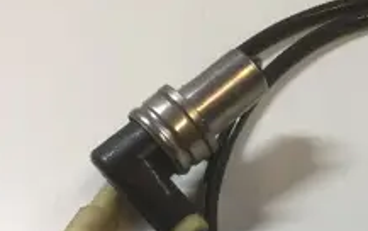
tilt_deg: -58.5
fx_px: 683
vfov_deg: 19.0
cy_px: 180
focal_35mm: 68
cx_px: 378
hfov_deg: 28.1
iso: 50
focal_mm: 4.15
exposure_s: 1/33
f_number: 2.2
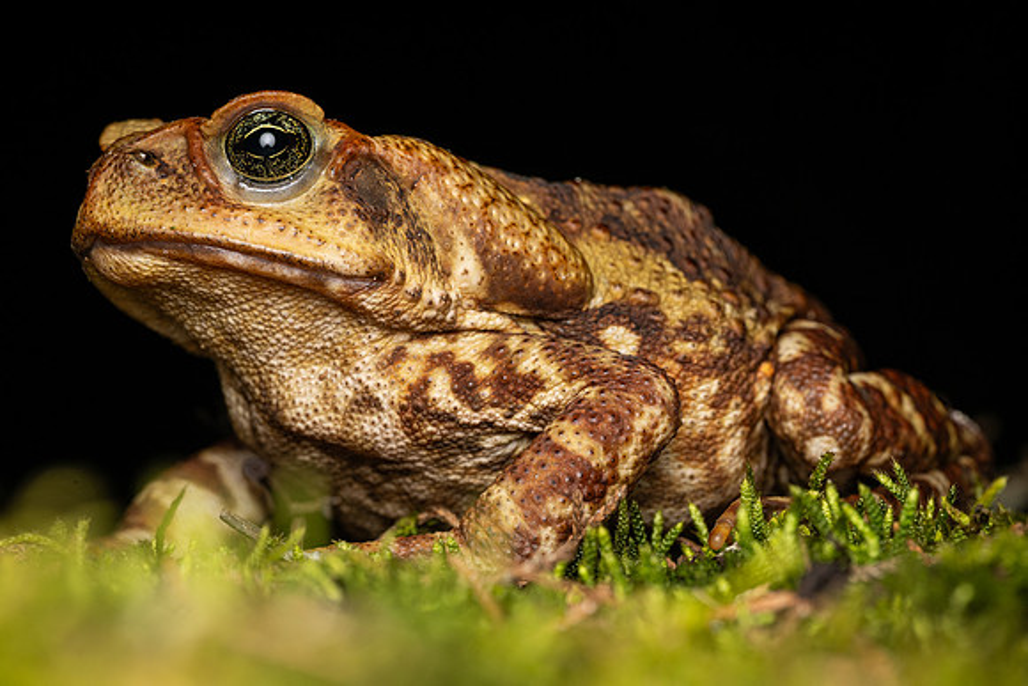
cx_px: 449
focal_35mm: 118
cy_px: 365
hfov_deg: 17.3
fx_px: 3384
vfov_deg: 11.6
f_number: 16
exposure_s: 1/200
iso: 320
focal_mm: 105
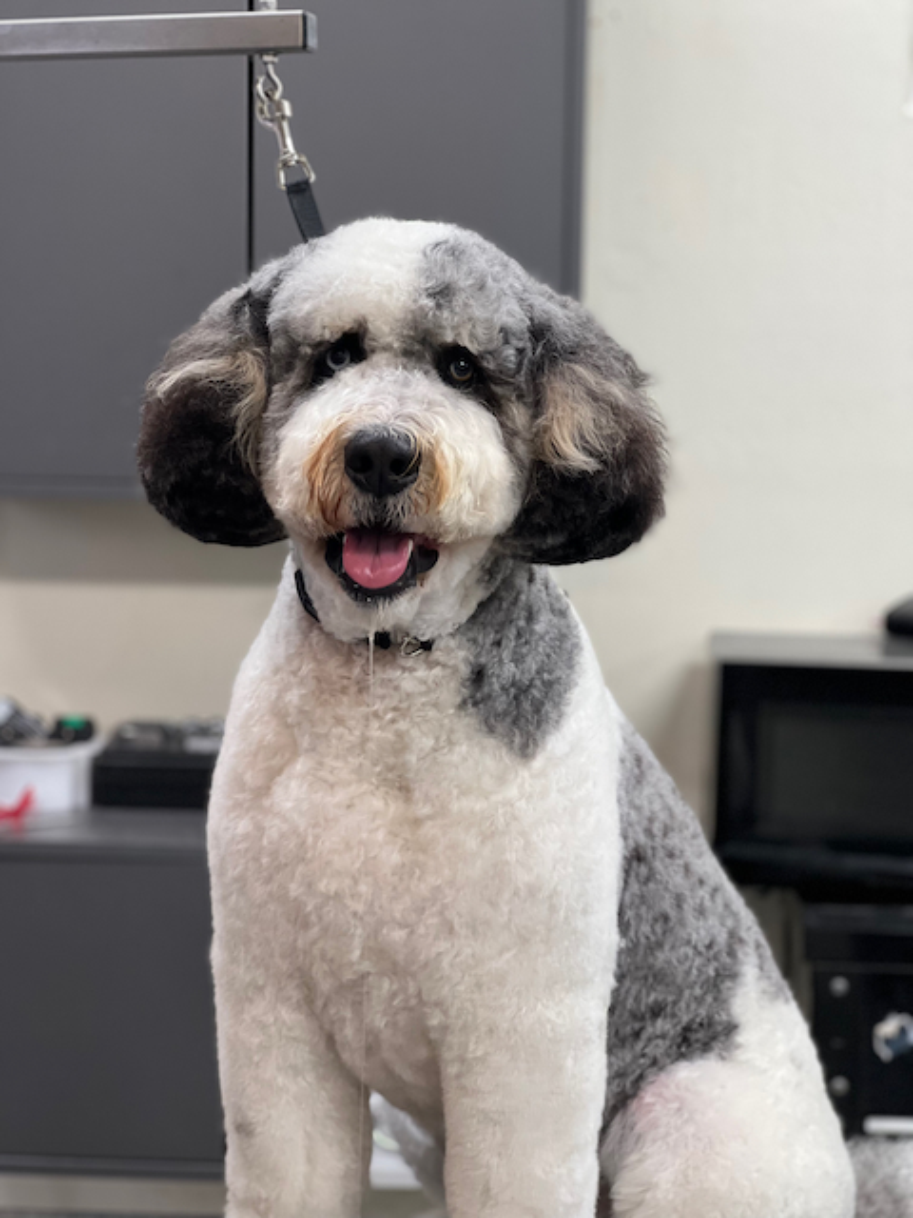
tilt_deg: -5.0
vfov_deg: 25.3
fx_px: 2708
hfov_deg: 19.1
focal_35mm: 77
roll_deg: -1.4
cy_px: 609
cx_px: 456
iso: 125
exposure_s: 1/40
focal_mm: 9
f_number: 2.8
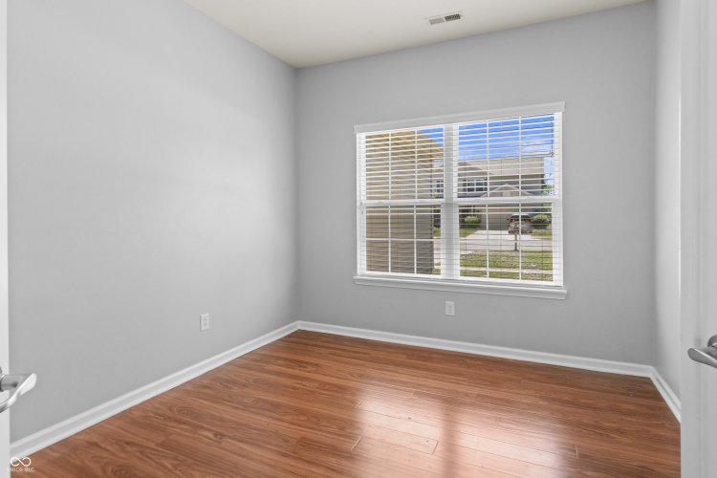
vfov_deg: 67.4
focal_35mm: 18
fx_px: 358
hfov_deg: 90.0
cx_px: 358
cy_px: 239
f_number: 9
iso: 250
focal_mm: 12
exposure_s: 1/6
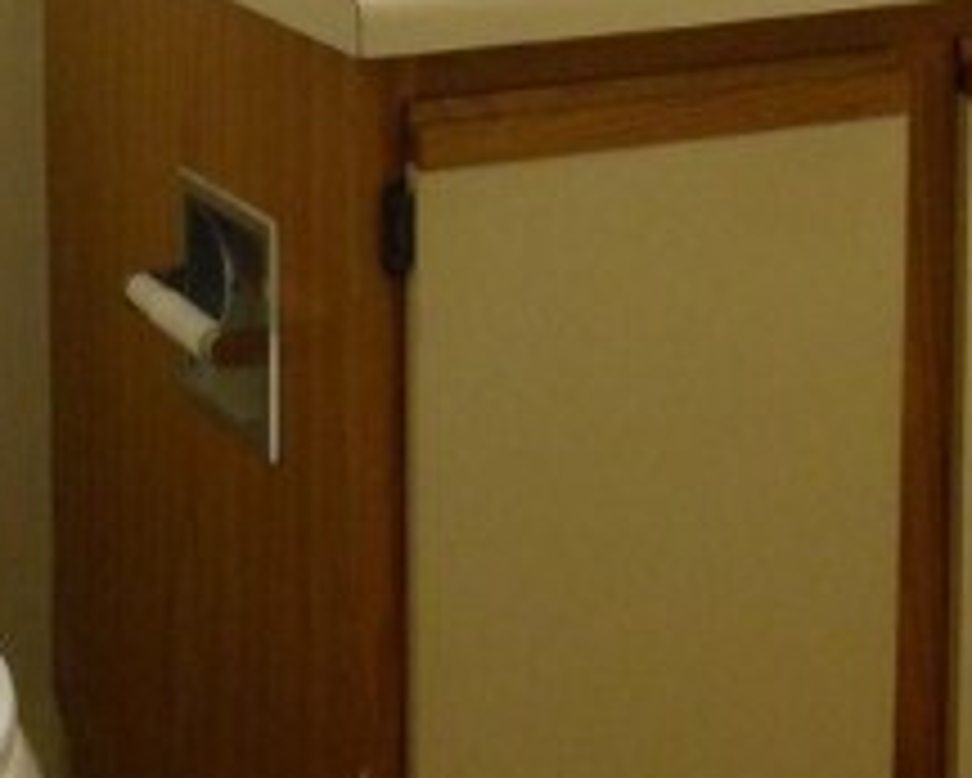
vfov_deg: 11.6
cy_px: -18
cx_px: 450
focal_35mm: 132
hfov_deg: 14.6
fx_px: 3799
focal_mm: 6.8
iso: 400
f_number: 3.6
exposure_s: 1/60
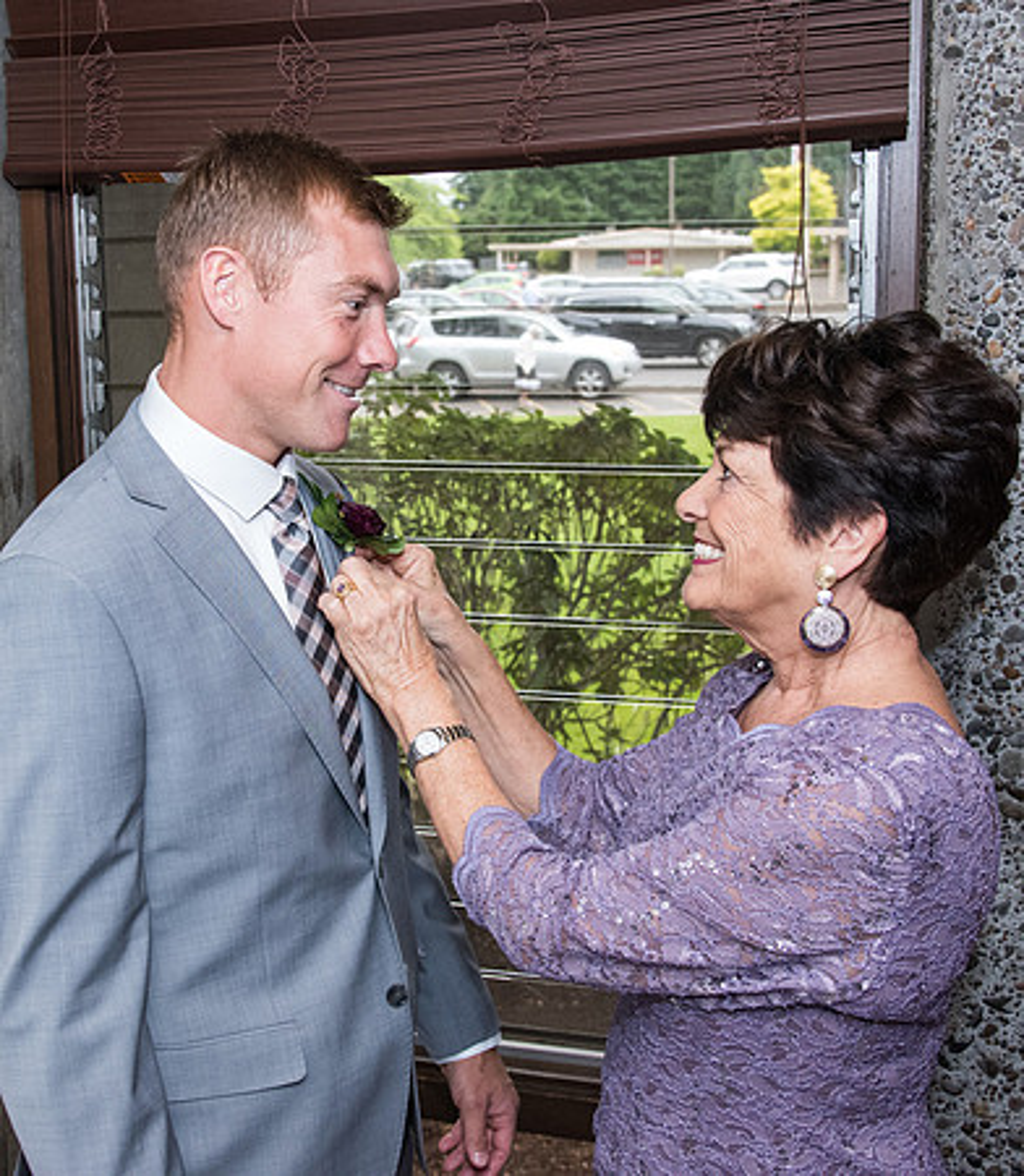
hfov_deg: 35.5
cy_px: 493
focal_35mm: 44
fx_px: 1592
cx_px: 384
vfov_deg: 40.4
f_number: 5.6
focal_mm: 28
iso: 2000
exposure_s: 1/160
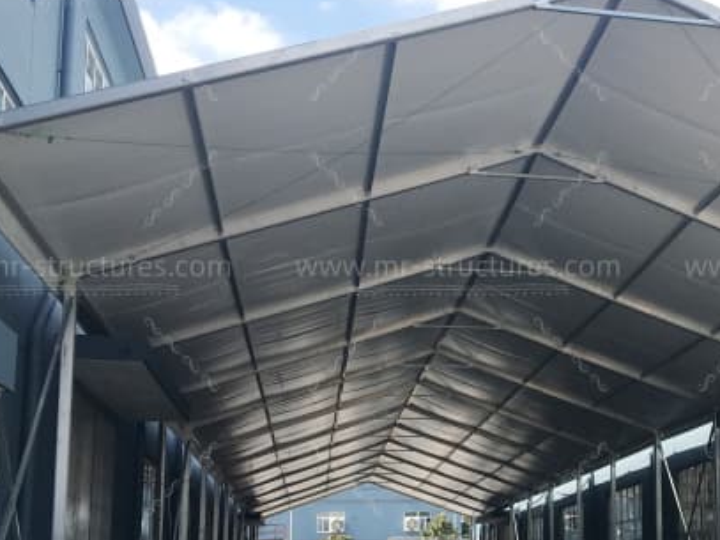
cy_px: 391
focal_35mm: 57
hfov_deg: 32.5
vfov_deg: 25.4
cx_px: 614
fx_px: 1185
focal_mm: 4.15
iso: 25
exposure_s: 1/739
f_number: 2.2
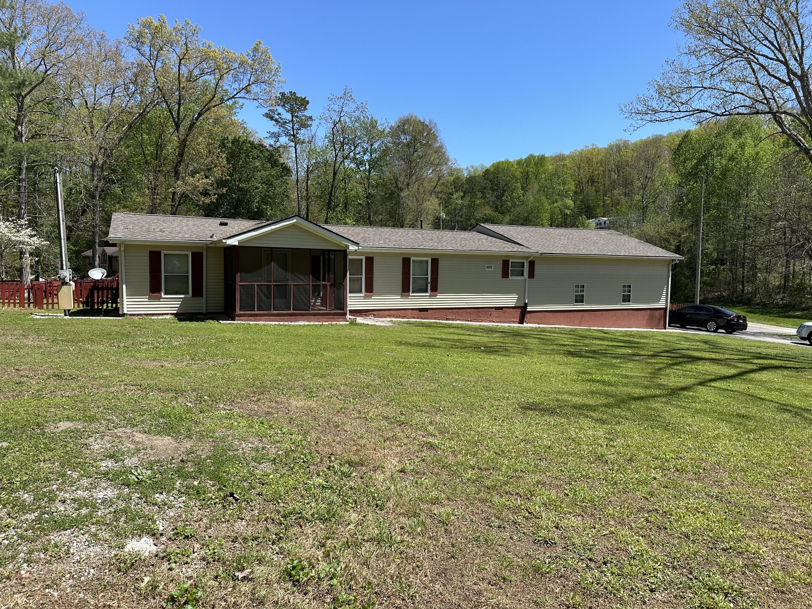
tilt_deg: -4.1
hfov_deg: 71.6
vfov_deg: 56.8
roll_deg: -1.0
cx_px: 406
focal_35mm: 24
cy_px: 304
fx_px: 563
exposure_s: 1/2967
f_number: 1.78
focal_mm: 6.86
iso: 80
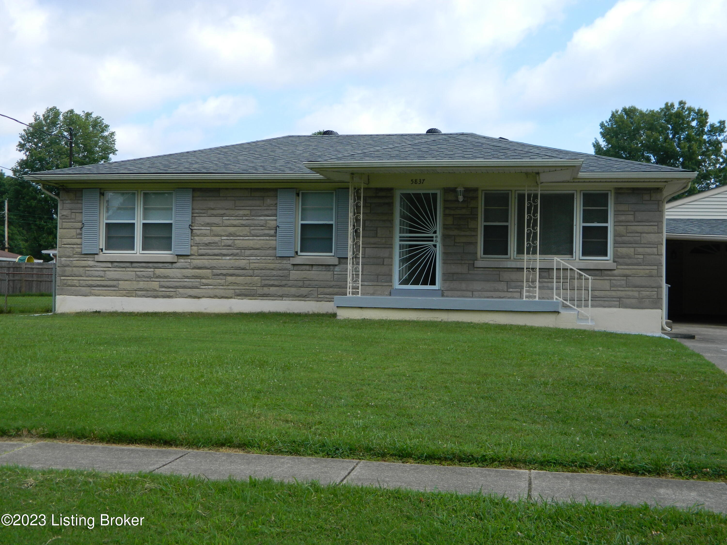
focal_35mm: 47
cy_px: 272
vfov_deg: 30.9
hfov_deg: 40.4
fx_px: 987
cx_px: 364
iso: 80
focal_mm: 8.4
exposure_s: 1/500
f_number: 3.6
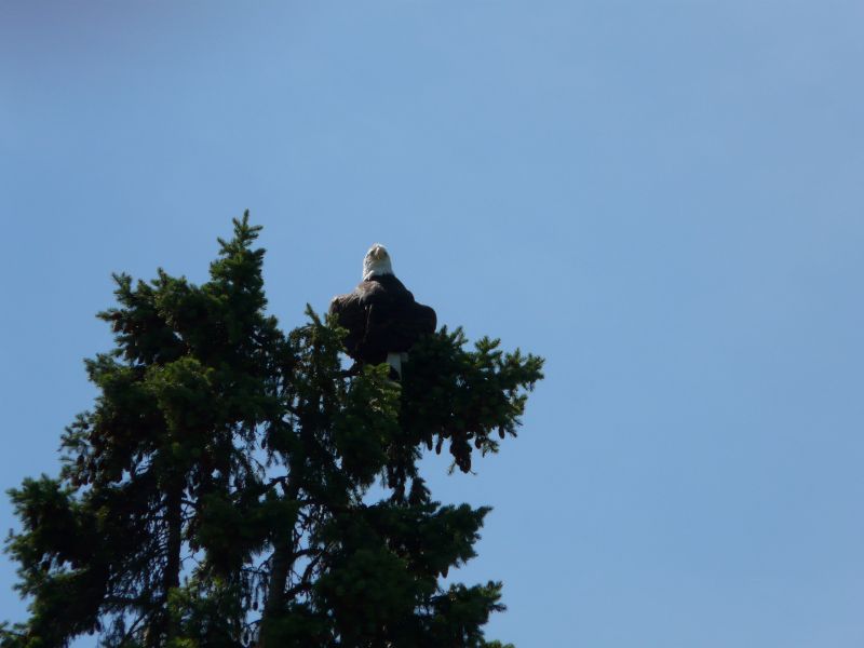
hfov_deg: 3.9
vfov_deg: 3.0
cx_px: 432
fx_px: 12580
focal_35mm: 504
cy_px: 324
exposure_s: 1/500
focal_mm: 82.8
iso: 100
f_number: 7.1
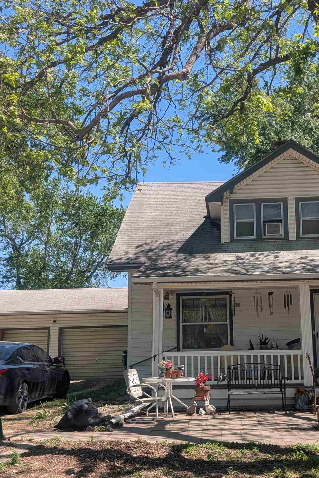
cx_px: 214
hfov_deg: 33.1
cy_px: 282
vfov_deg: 48.2
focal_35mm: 40
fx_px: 532
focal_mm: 6.9
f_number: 1.68
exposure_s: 1/831
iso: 22
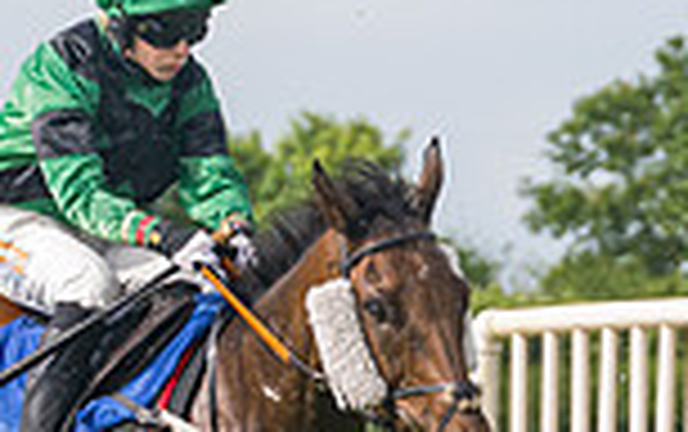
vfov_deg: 2.9
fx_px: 8616
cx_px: 313
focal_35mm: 459
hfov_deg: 4.6
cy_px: 464
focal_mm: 98
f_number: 4
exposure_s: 1/2500
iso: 400
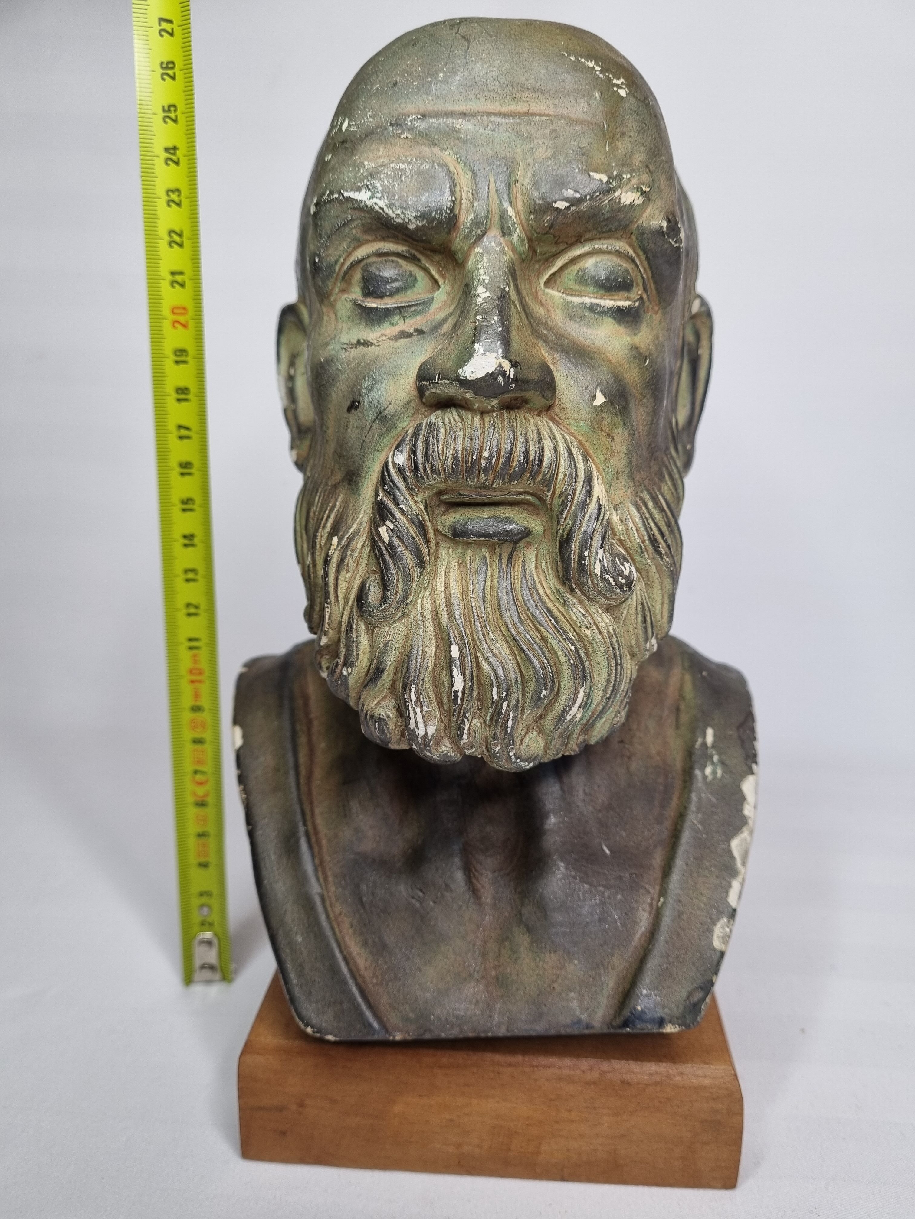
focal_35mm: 26
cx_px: 458
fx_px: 916
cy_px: 610
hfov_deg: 53.1
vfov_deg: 67.3
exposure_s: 1/127
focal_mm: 5.4
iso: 50
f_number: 1.8
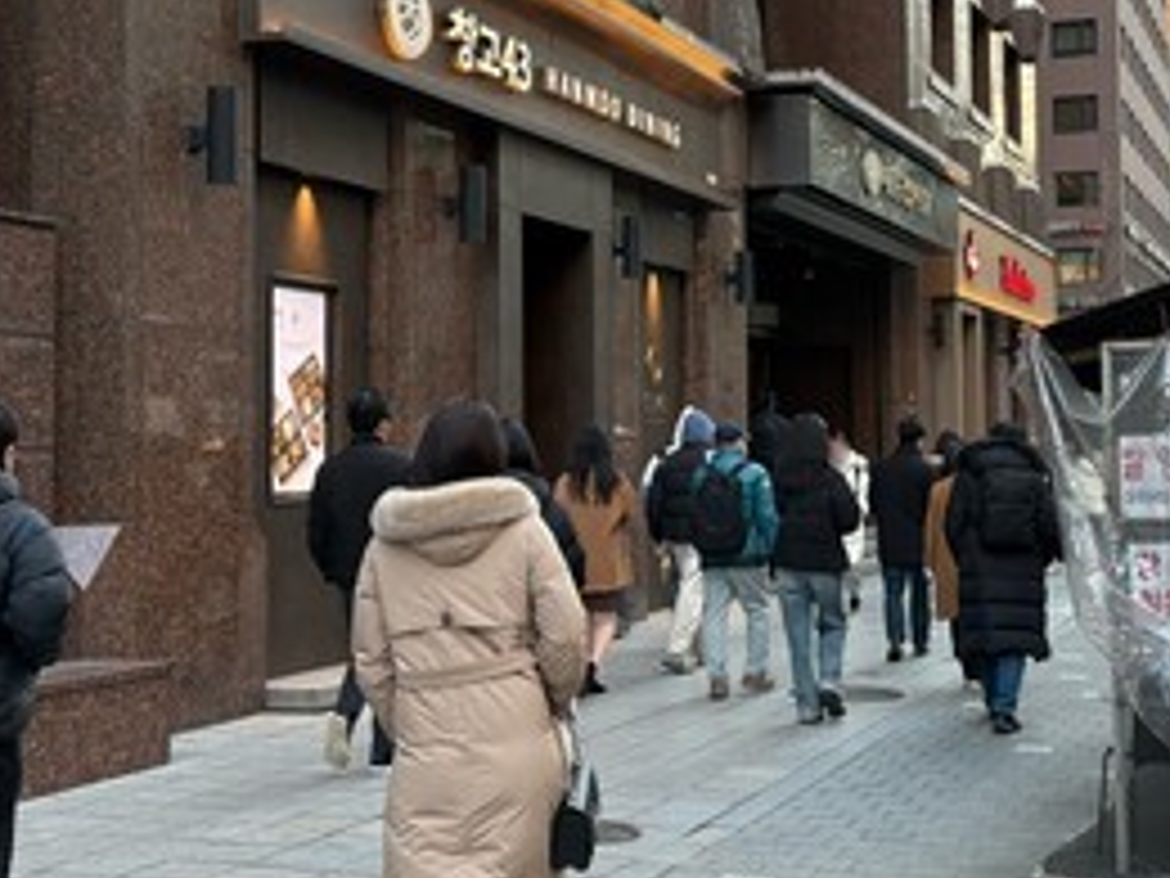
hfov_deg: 31.6
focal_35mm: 60
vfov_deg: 24.3
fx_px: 2028
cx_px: 868
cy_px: 320
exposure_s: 1/122
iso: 125
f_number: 1.6
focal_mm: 5.96
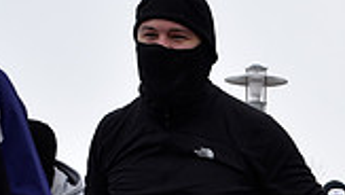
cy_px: 372
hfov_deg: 15.8
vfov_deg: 8.6
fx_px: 1227
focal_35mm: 134
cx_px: 315
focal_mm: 36
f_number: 9
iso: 400
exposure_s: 1/320
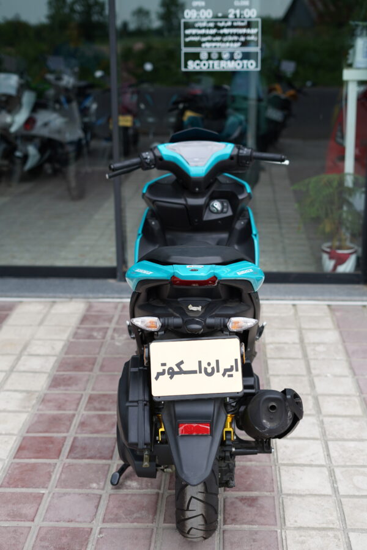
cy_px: 275
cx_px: 184
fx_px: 765
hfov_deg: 27.0
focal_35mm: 50
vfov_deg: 39.6
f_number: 2.8
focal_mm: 50
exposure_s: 1/160
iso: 100
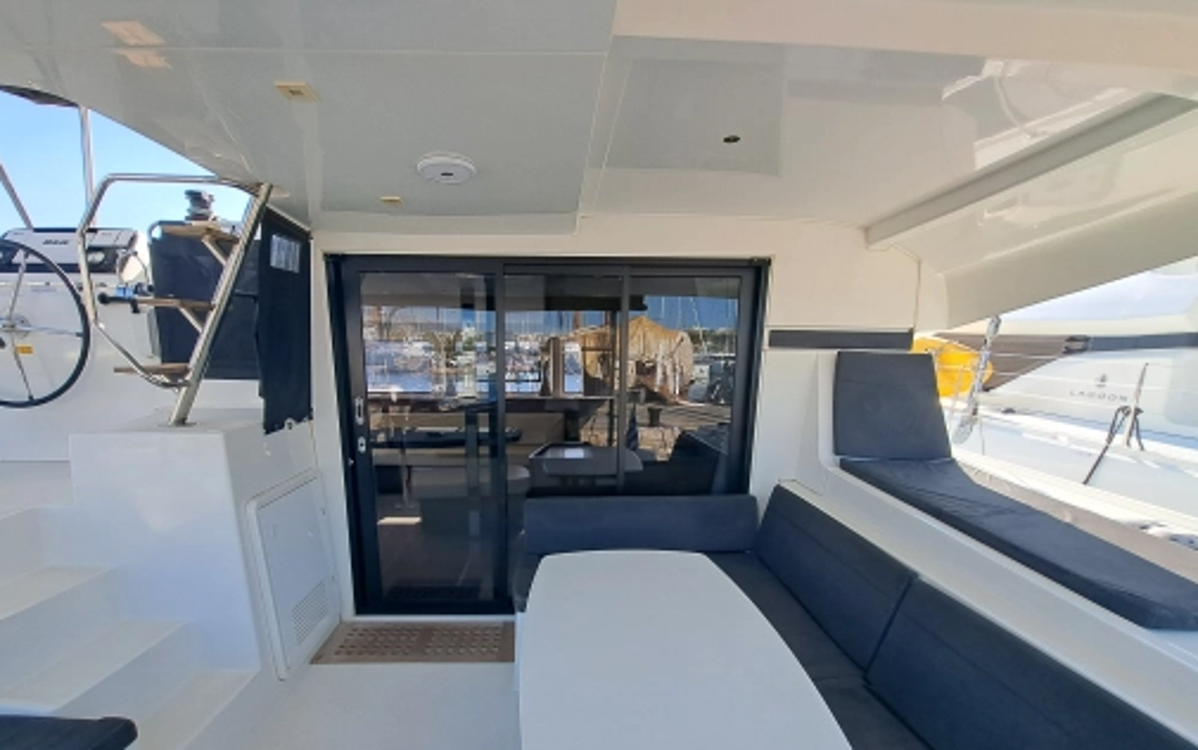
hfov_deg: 101.3
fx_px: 490
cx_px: 562
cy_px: 473
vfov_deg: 73.4
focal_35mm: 15
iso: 50
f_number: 2.2
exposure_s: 1/617
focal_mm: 1.74
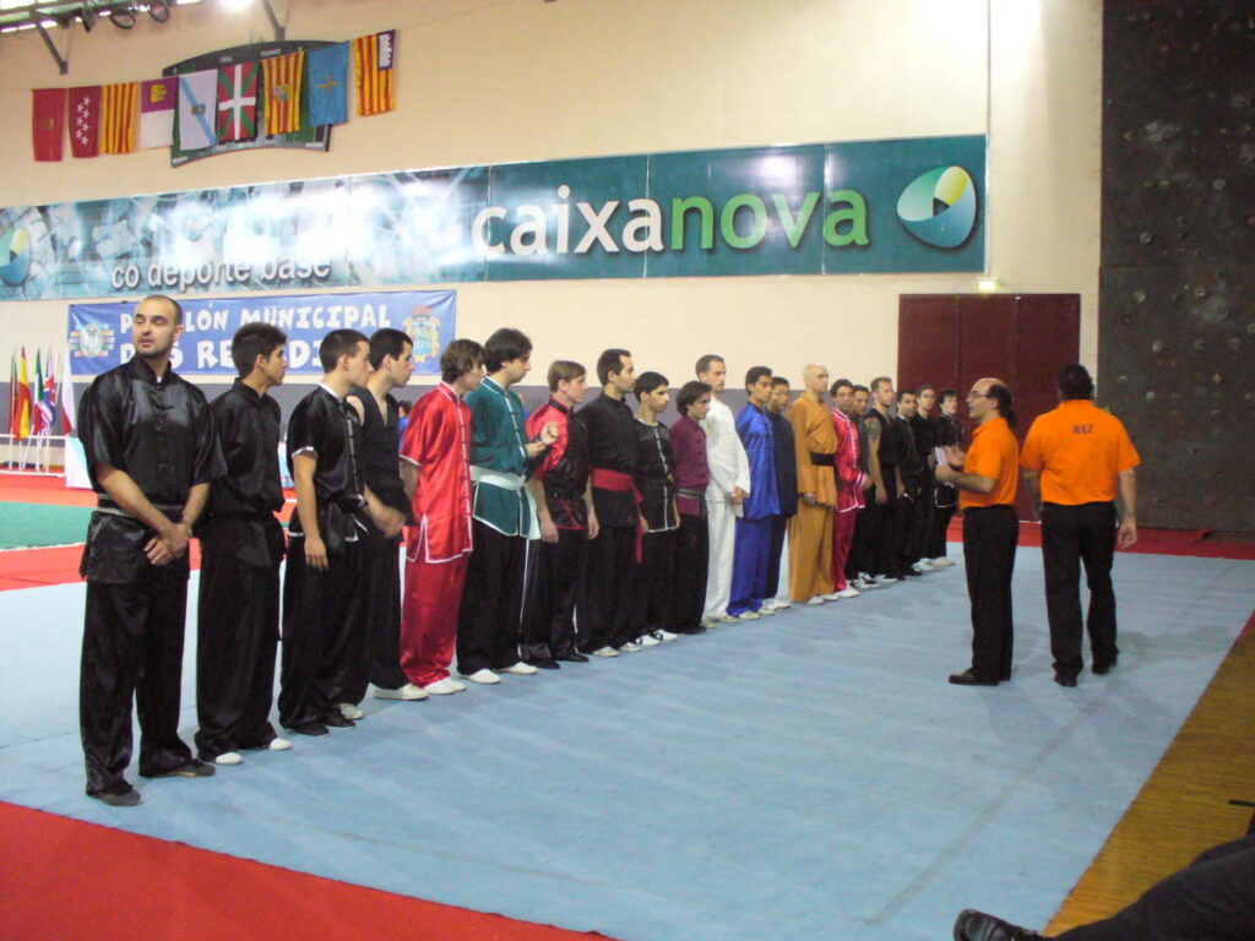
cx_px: 628
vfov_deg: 36.8
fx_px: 1414
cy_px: 470
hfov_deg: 47.9
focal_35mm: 39
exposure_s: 1/30
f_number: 2.8
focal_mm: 6.1
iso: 320
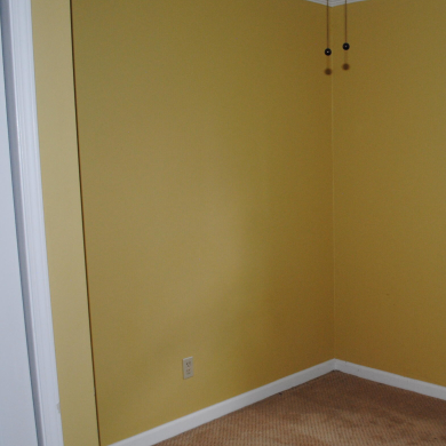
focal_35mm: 44
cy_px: 228
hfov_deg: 37.4
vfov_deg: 38.3
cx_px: 336
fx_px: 641
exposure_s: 1/60
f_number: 4
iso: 400
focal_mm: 18
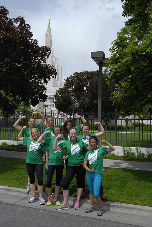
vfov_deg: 53.1
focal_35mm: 36
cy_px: 114
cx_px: 76
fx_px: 227
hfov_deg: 37.0
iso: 400
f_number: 10
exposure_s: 1/800
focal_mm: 24
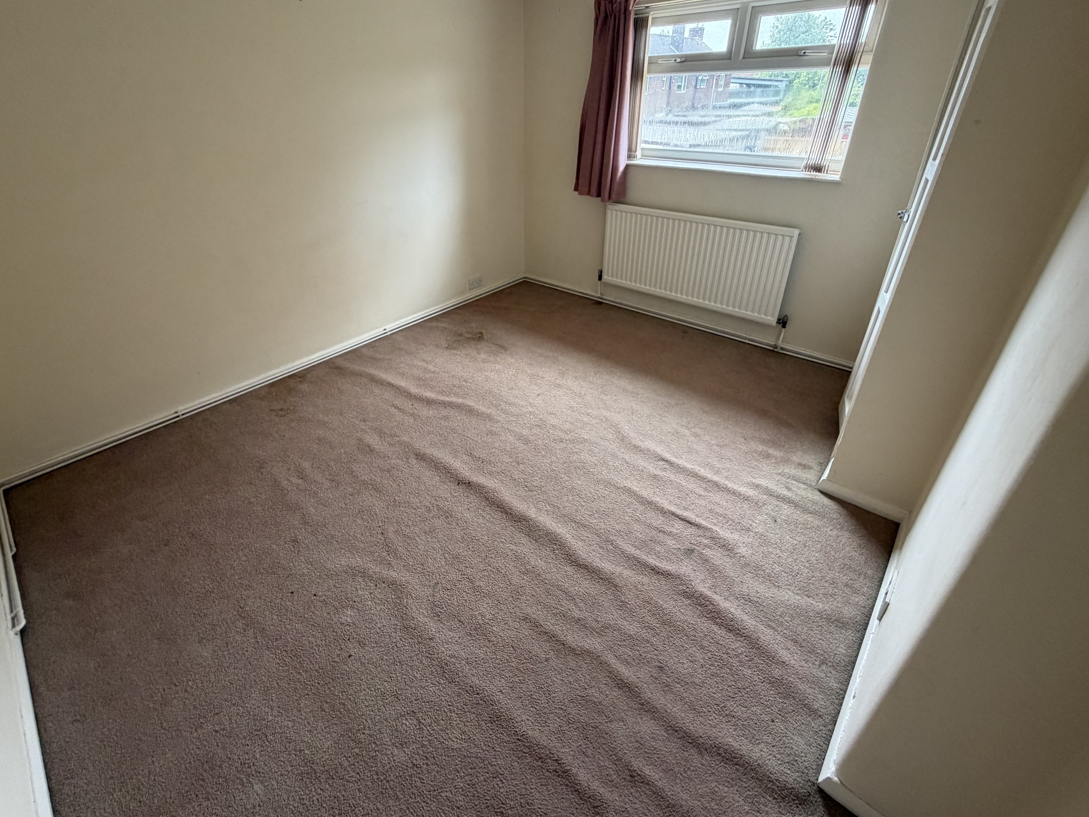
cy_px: 357
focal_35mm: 16
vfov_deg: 77.8
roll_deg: +1.6
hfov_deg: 94.4
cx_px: 508
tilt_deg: -27.3
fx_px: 503
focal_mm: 2.22
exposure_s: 1/121
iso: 250
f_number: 2.2
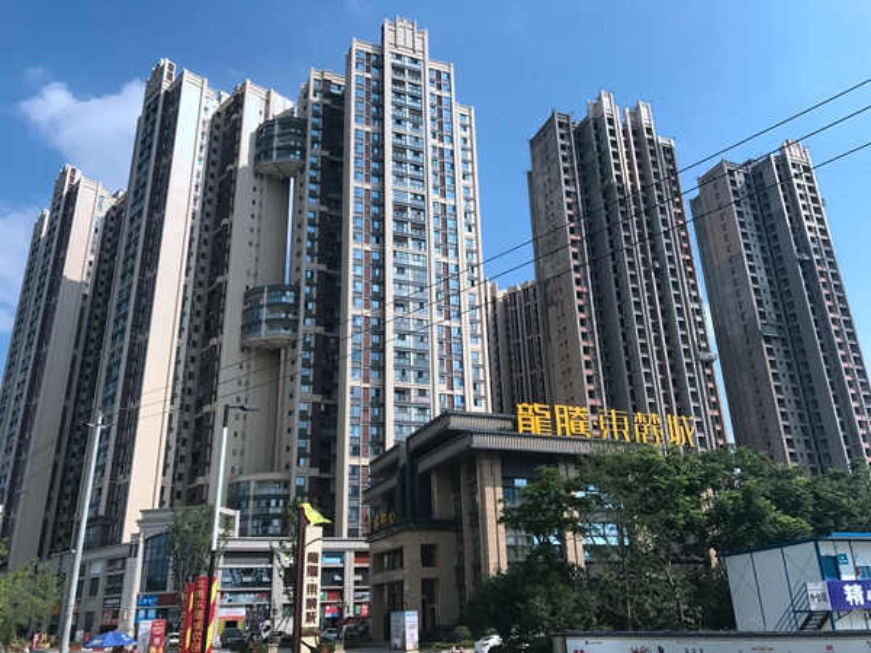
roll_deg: +2.3
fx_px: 705
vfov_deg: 49.7
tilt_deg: +19.9
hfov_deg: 63.4
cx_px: 436
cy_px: 326
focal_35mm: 28
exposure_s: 1/2660
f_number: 1.8
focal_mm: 3.99
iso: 20
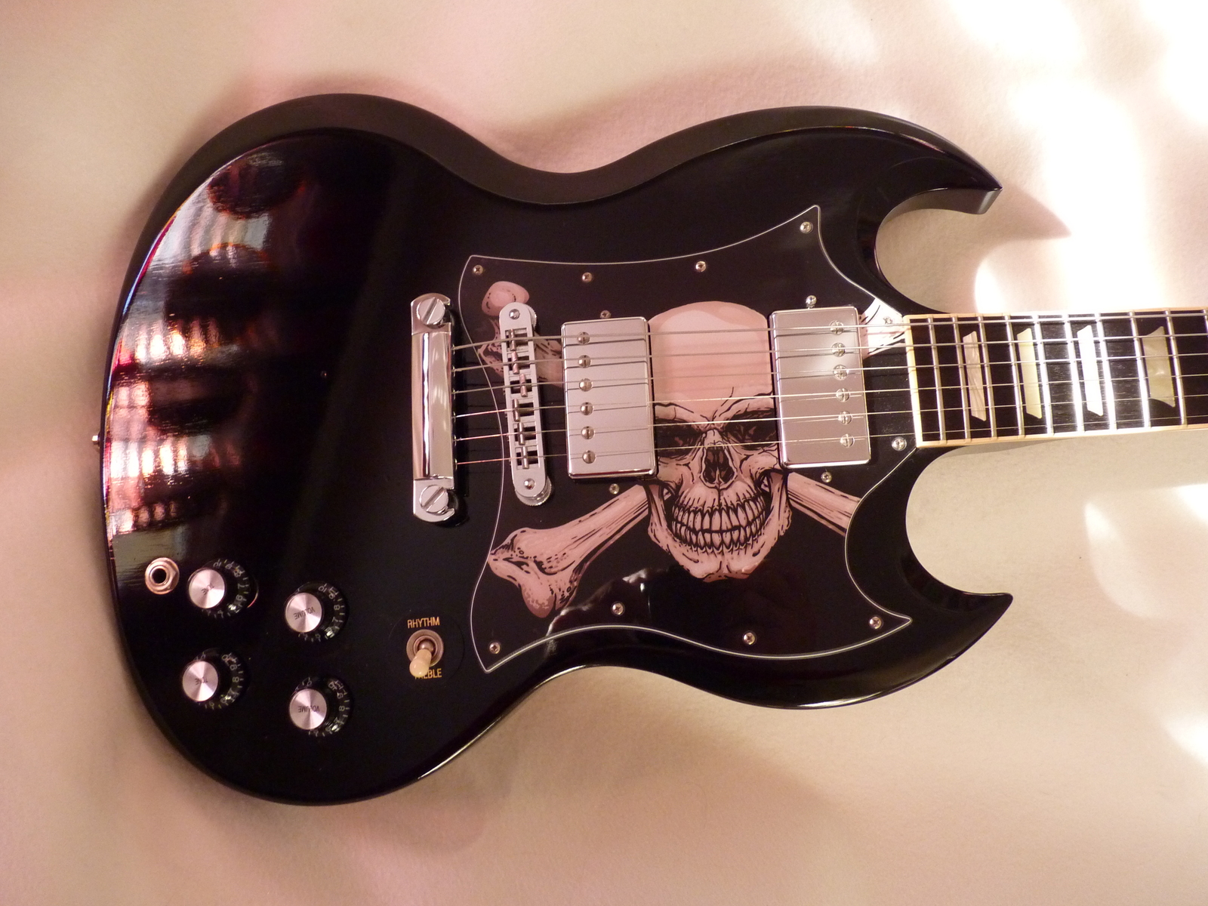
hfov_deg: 65.3
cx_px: 604
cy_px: 453
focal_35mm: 27
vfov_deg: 51.4
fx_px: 942
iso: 400
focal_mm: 4.8
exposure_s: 1/20
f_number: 2.8
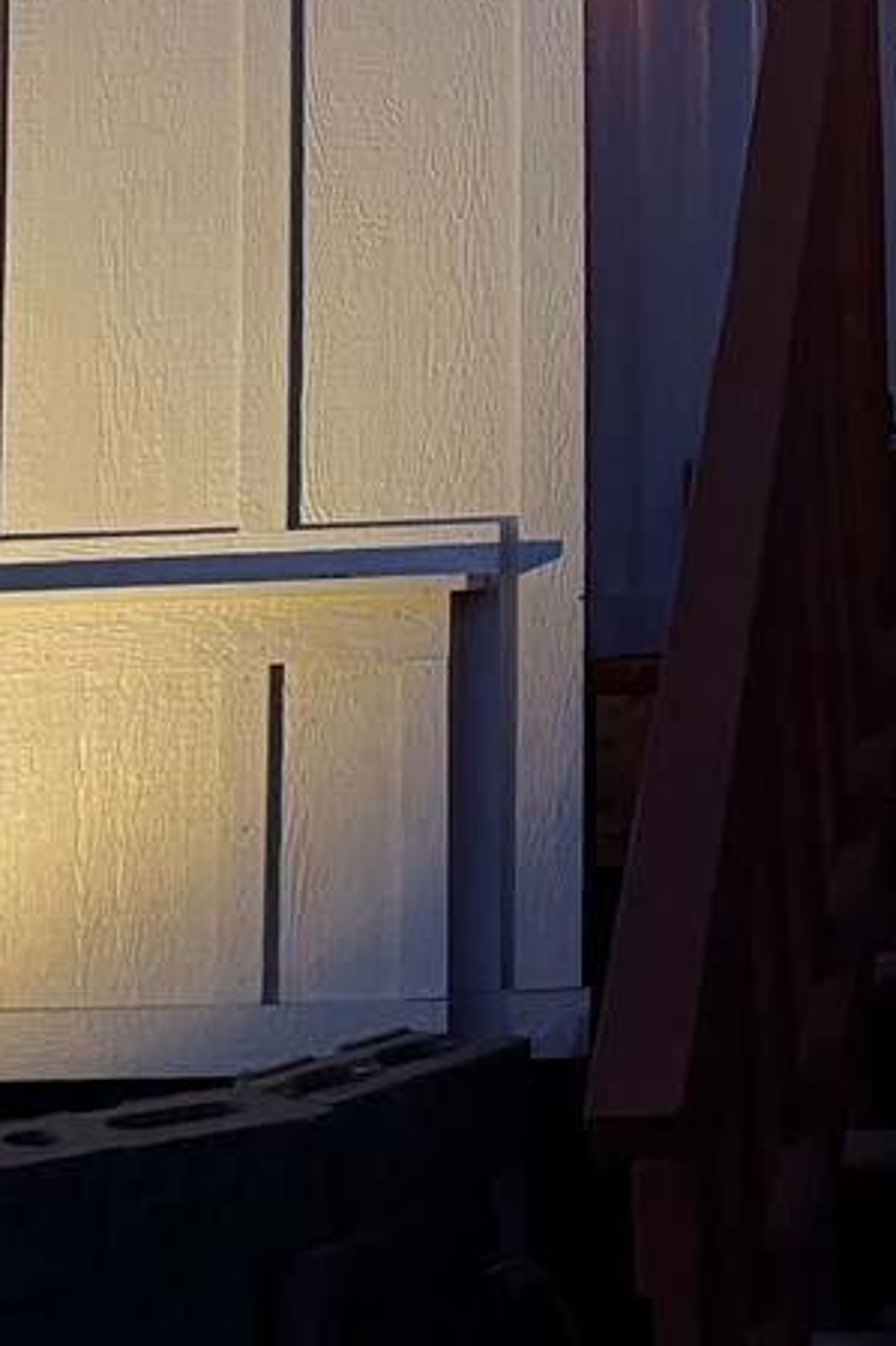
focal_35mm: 89
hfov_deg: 14.5
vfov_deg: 22.3
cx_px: 1268
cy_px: 123
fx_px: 3325
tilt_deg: +6.1
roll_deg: +2.1
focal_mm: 6.76
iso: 1250
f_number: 1.78
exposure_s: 1/30
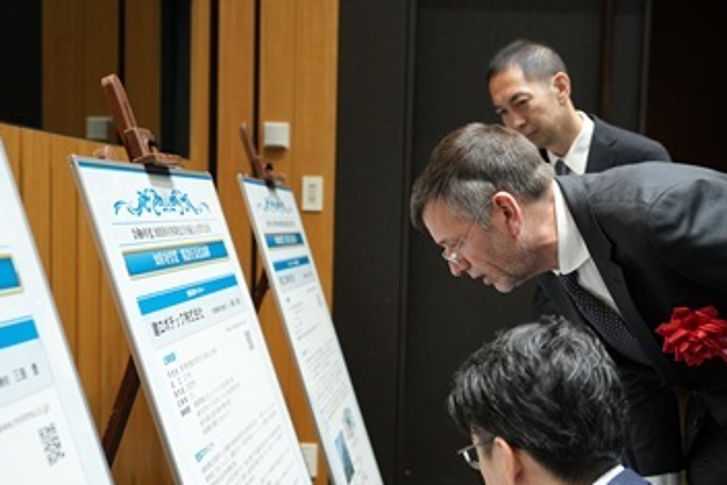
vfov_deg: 28.3
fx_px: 960
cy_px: 301
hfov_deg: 41.3
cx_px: 436
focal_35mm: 48
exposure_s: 1/160
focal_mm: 37.4
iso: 2500
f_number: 3.2
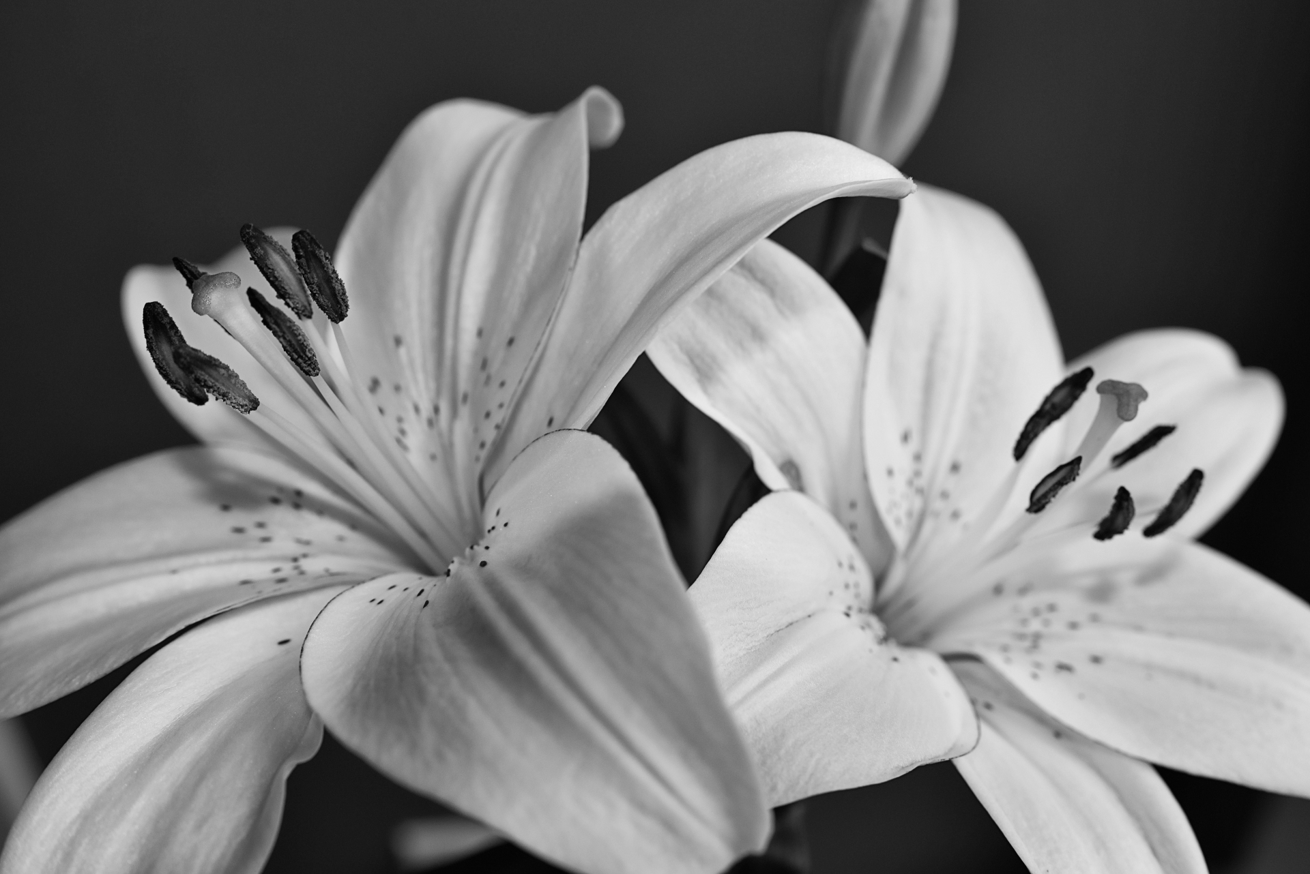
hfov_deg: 54.4
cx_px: 655
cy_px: 437
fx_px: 1274
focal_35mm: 35
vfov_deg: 37.9
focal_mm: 35
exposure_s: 1/30
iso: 360
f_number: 5.6
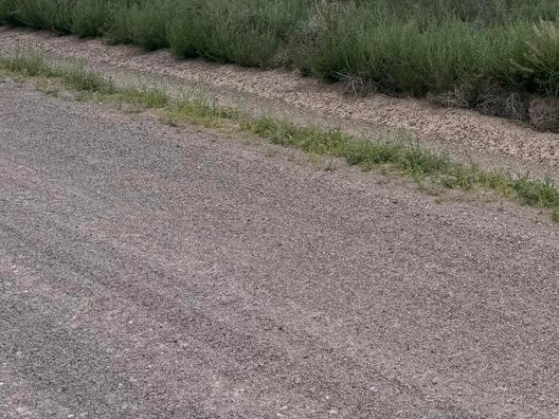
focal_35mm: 62
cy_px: 5
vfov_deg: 22.8
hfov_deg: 28.3
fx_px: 1001
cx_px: 617
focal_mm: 6.76
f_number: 1.78
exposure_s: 1/6410
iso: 80
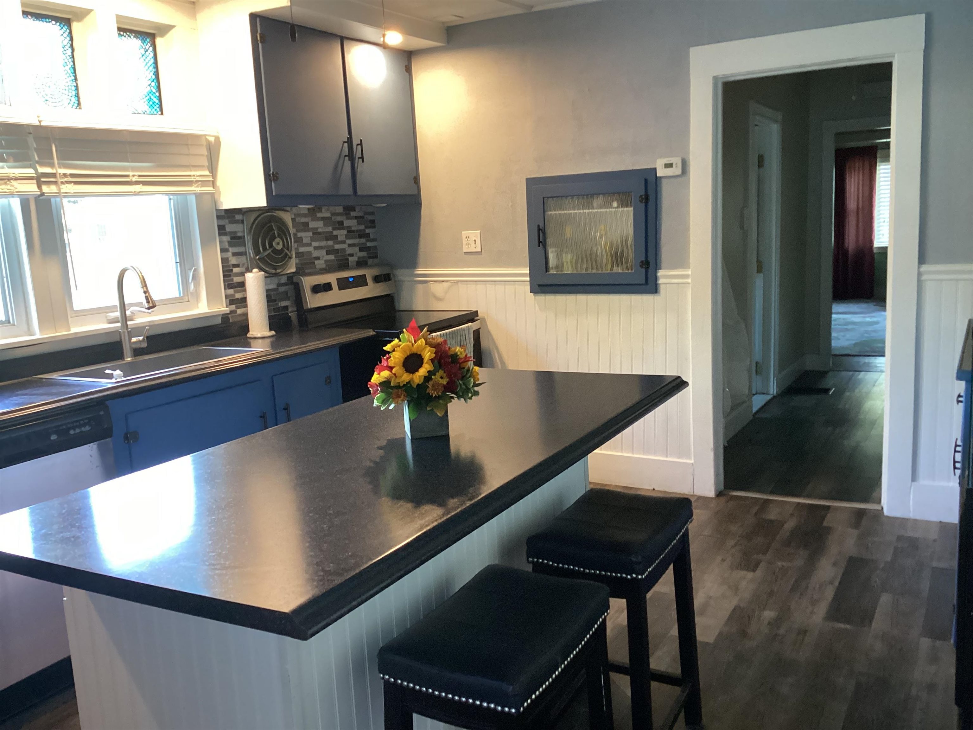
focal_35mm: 31
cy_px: 365
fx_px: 871
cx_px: 486
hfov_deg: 58.4
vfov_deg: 45.4
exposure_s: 1/33
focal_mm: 3.3
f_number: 2.4
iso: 250
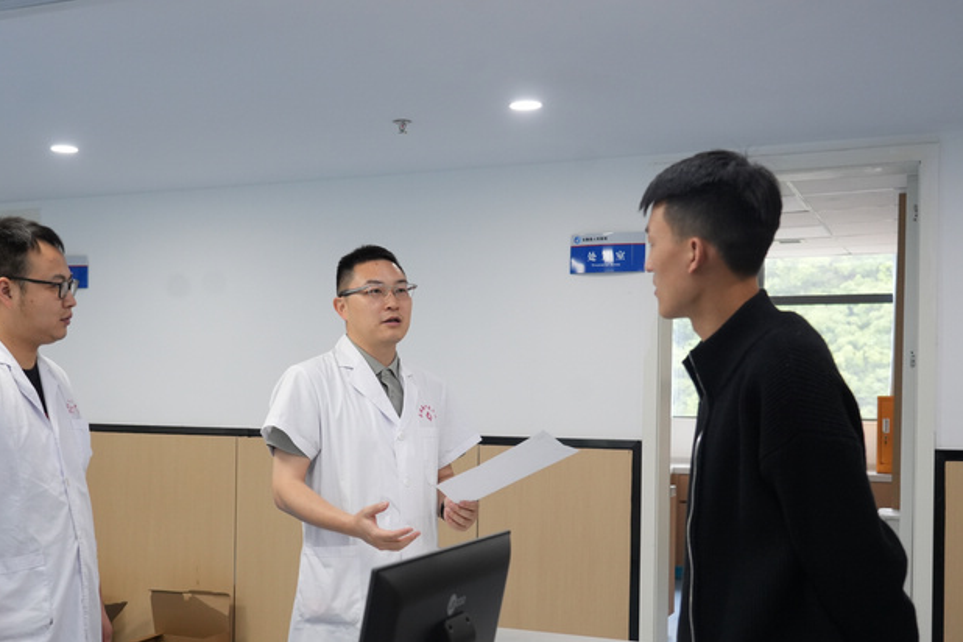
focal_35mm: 44
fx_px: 1177
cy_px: 414
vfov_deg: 30.3
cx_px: 379
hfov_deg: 44.2
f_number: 4.5
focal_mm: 34
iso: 2000
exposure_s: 1/200
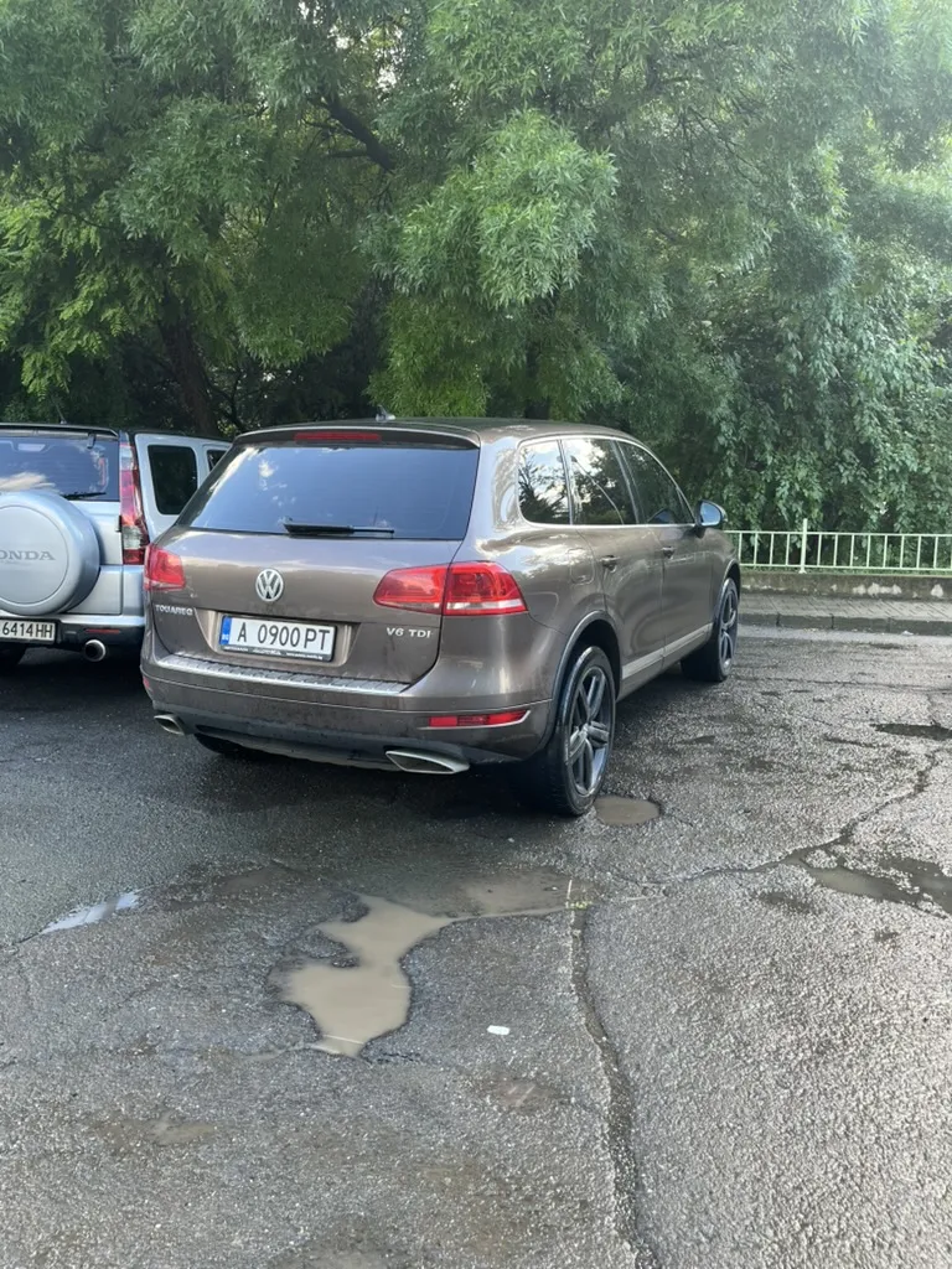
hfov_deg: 53.1
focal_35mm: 26
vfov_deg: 67.3
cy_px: 634
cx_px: 476
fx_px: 953
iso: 50
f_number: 1.6
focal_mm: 5.1
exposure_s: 1/121
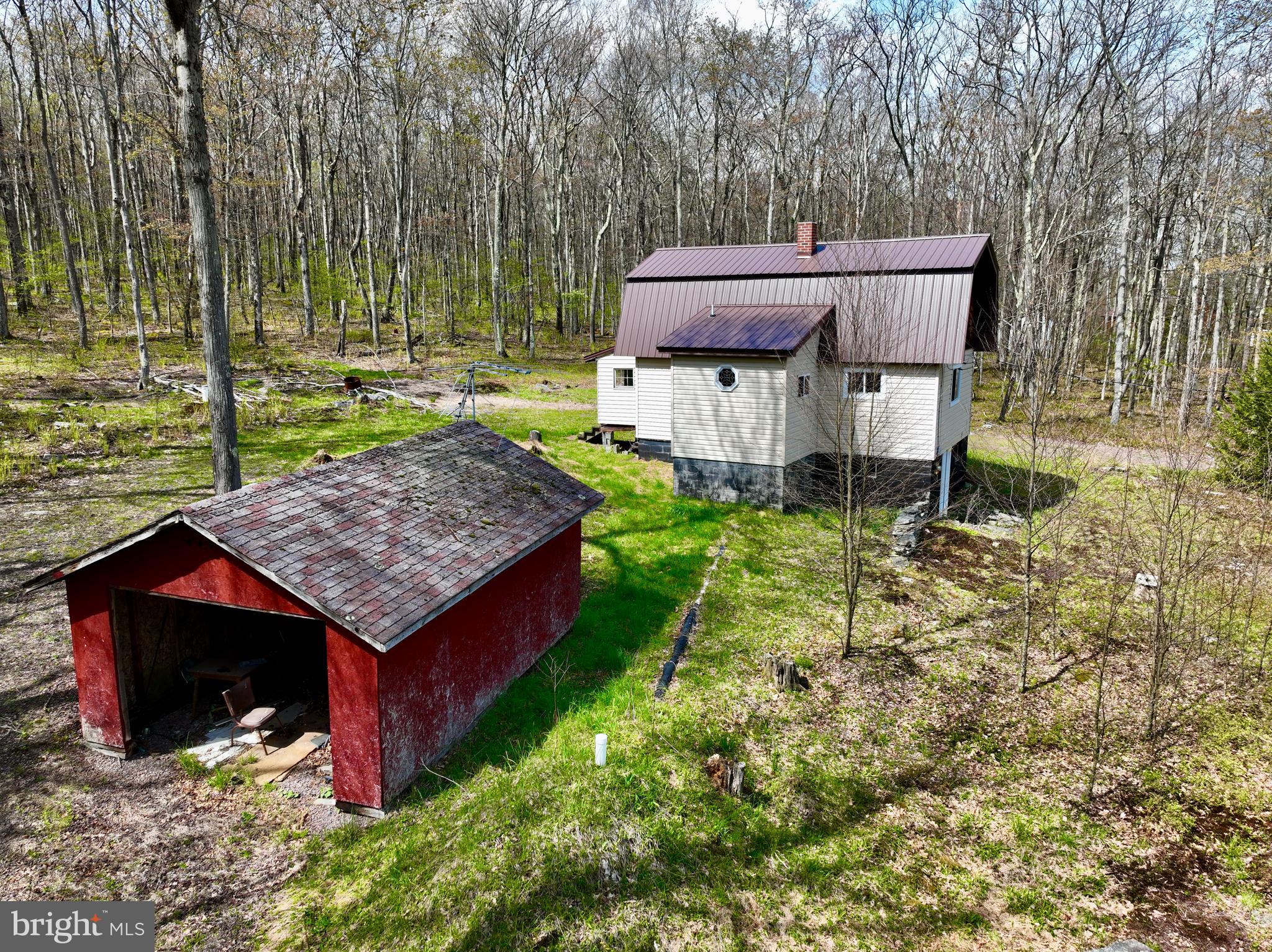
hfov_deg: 71.6
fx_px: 881
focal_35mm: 24
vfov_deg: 56.8
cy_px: 476
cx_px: 636
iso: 110
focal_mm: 12.29
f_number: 2.8
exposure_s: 1/1000
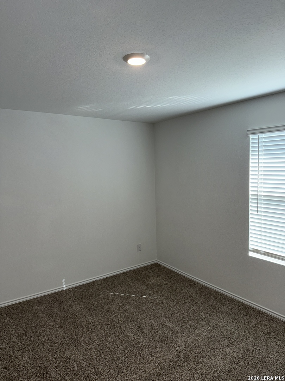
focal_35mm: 24
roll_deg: +1.7
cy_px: 190
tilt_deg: -4.0
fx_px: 263
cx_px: 142
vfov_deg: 71.6
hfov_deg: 56.8
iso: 50
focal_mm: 6.76
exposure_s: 1/120
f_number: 1.78
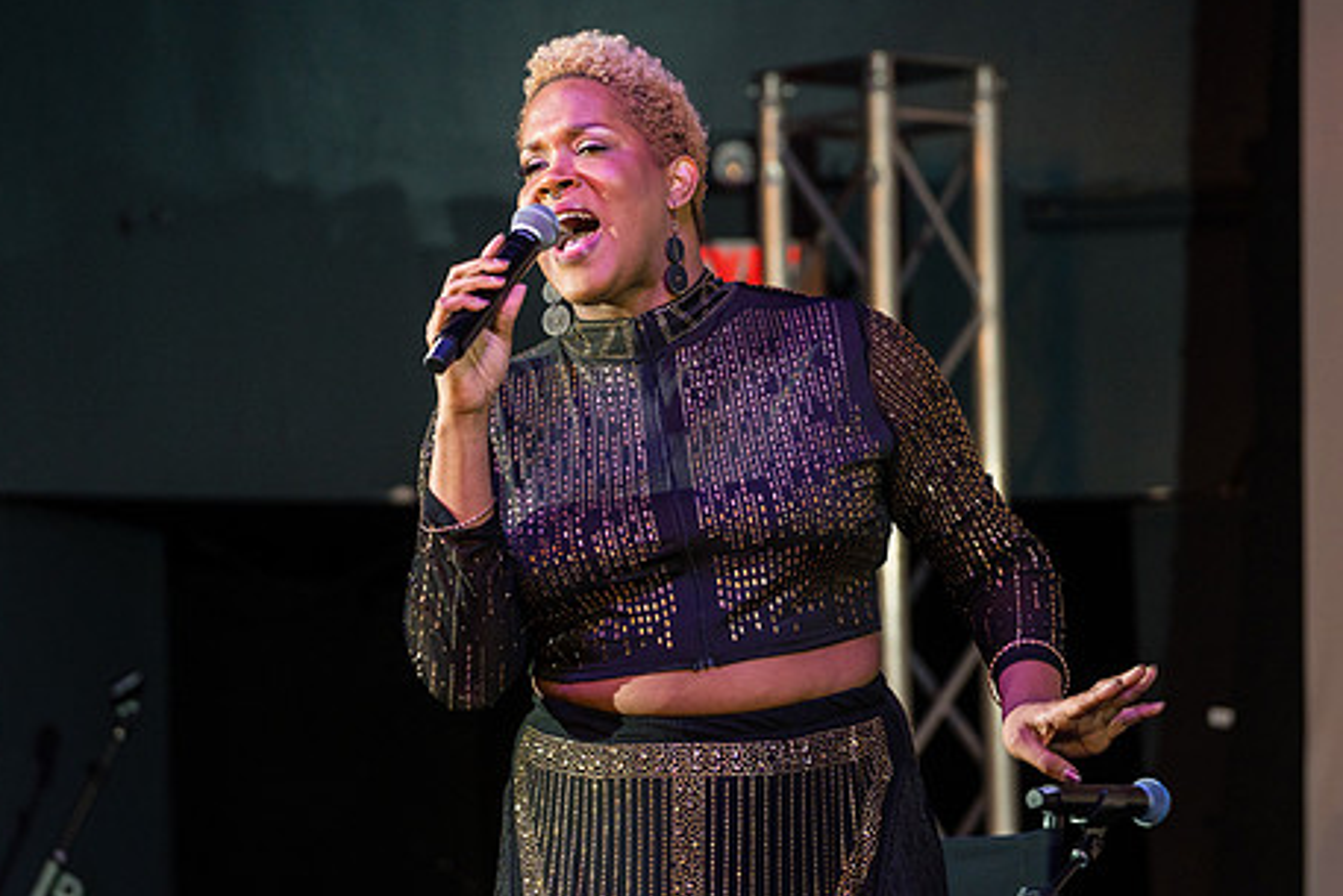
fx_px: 8620
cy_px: 386
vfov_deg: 6.0
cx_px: 620
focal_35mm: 231
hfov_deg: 8.9
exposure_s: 1/250
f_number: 4
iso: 2000
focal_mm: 182
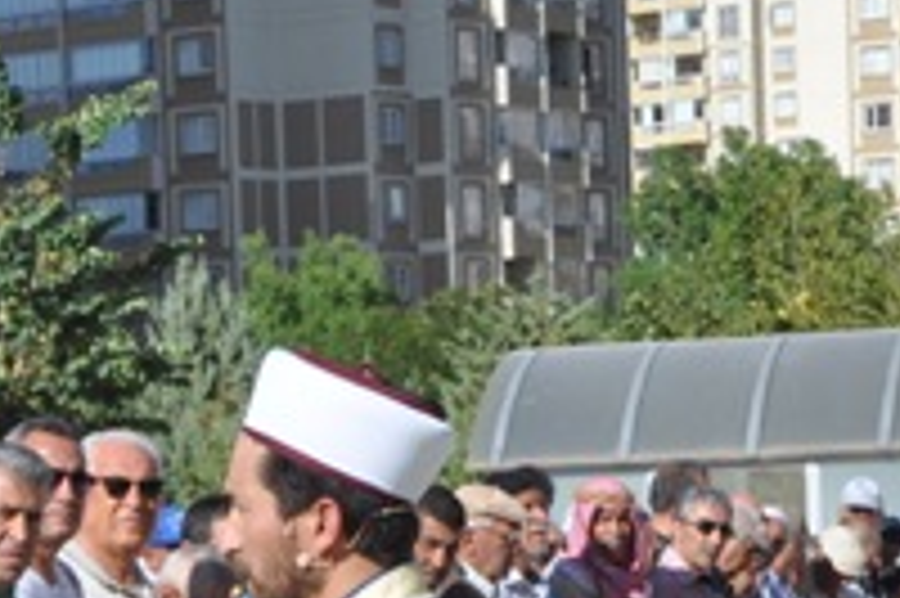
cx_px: 189
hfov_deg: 11.3
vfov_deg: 7.4
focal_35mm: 182
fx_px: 4546
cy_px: 893
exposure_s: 1/320
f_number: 9
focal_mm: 38
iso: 200
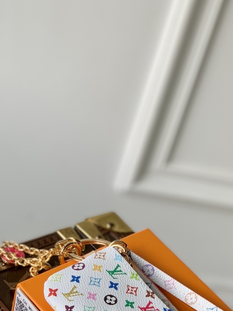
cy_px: 265
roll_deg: -19.3
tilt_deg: -39.1
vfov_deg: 17.4
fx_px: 1006
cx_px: 123
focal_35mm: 112
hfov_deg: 13.2
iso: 16
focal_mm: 6
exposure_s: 1/122
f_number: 2.4
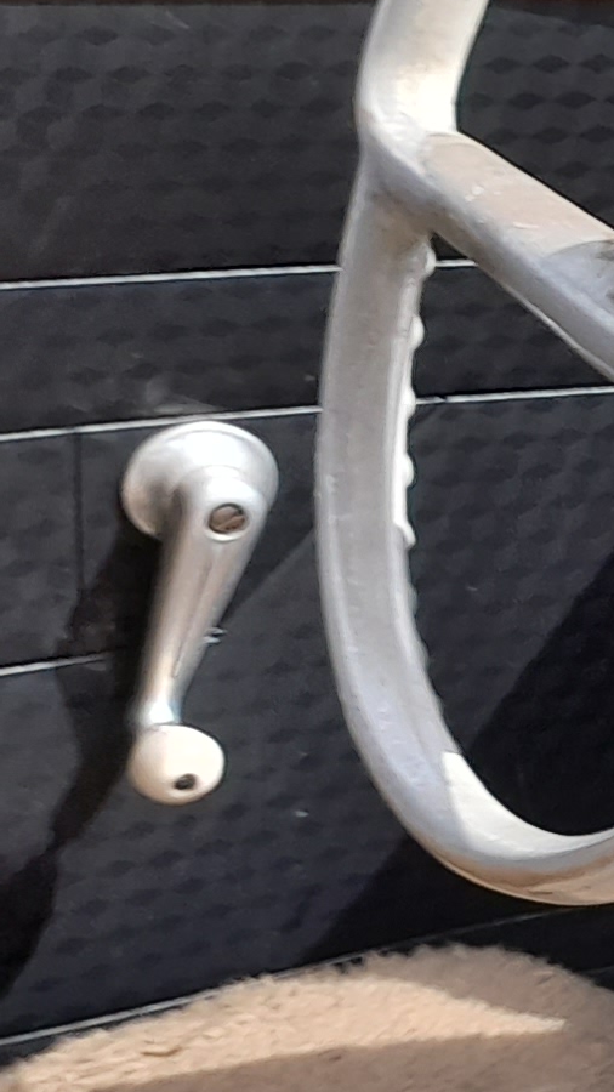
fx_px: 3504
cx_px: 2426
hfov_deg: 7.4
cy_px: 749
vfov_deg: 17.7
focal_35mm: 121
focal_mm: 4.6
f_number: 2
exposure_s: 1/159
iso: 20
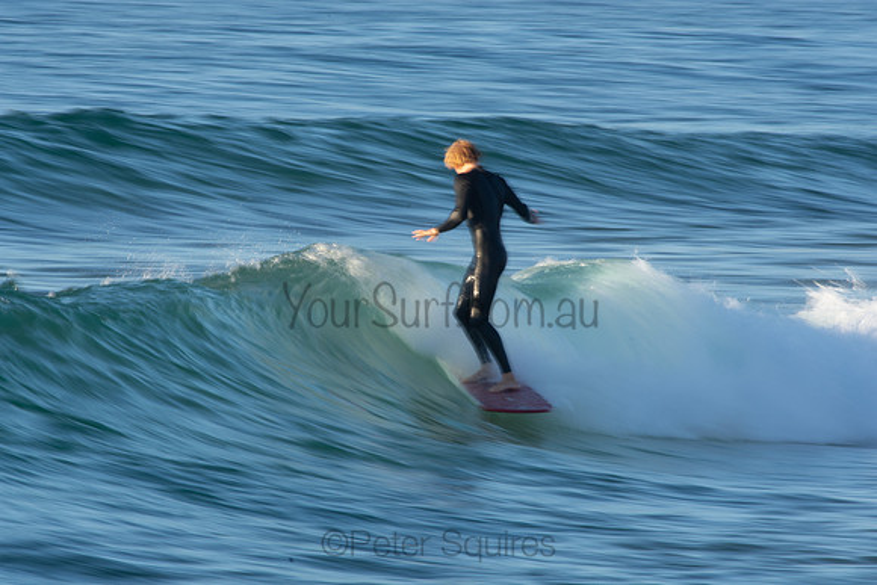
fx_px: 18274
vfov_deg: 1.8
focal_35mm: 750
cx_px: 438
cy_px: 292
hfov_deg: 2.7
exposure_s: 1/15
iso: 100
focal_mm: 500
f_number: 22
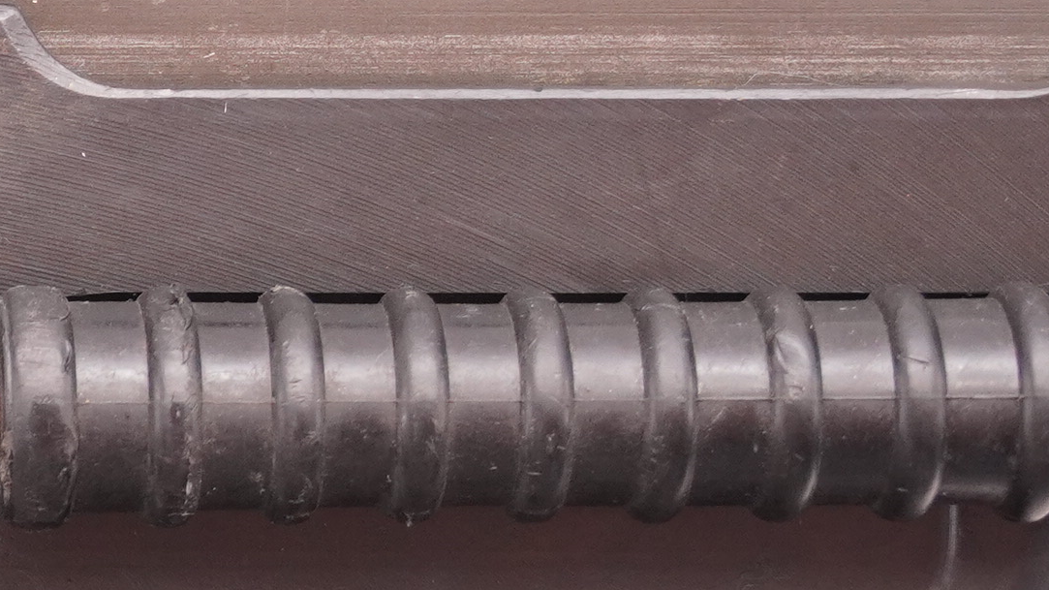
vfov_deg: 5.1
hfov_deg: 8.7
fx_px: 6677
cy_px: 103
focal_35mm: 240
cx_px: -732
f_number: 5.6
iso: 1000
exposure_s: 1/125
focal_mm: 39
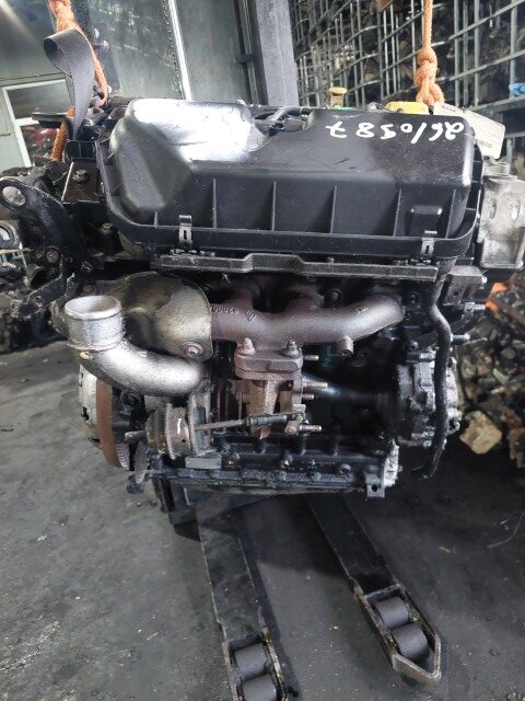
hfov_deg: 54.9
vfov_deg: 69.4
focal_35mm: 25
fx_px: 506
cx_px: 262
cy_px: 350
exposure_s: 1/33
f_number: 1.8
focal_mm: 5.23
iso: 400
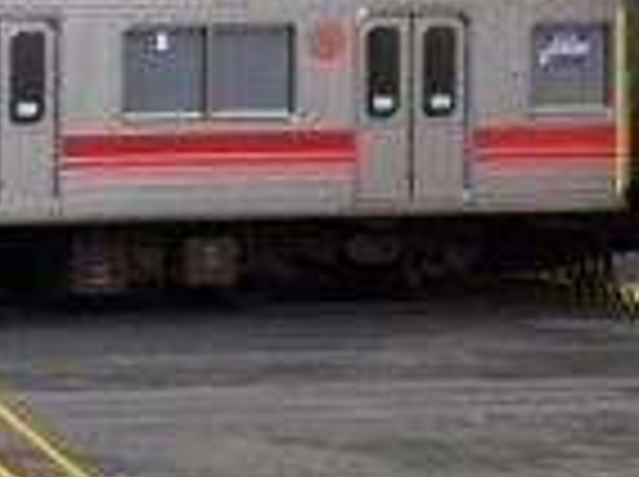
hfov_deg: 5.2
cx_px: -1192
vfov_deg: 4.0
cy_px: -346
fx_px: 6717
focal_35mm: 364
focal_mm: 35
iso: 800
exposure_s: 1/200
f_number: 14
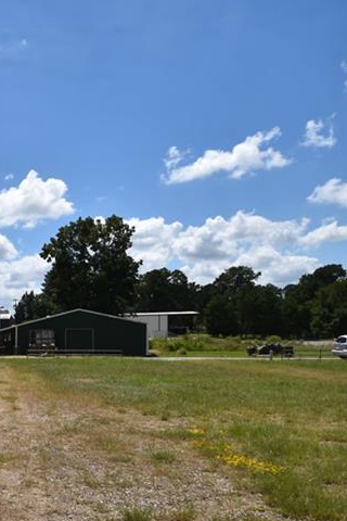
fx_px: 463
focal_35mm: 32
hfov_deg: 31.3
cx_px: -110
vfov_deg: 57.1
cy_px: 359
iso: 100
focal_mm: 10
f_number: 13
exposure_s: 1/200
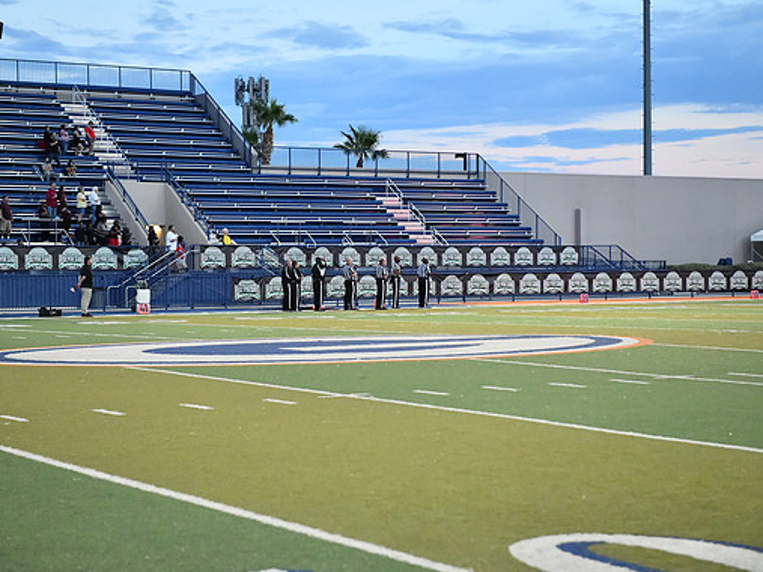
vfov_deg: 19.1
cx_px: 372
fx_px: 1697
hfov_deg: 25.3
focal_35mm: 77
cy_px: 285
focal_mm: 70
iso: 9000
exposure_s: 1/2500
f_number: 3.2
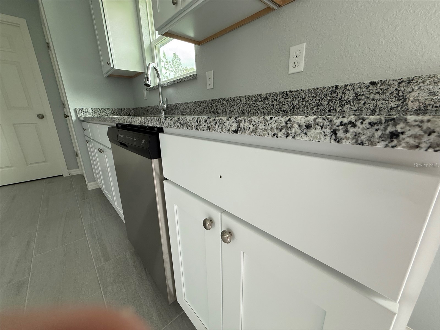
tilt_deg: -16.5
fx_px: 178
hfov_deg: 102.1
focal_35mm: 14
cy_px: 165
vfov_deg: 85.7
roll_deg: +0.8
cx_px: 220
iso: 125
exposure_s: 1/99
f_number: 2.2
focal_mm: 2.22
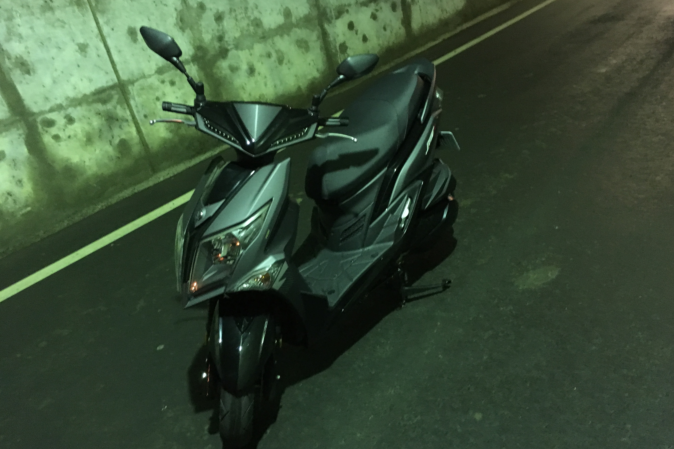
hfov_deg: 60.3
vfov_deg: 42.3
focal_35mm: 31
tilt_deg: -21.0
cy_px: 217
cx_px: 345
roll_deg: +11.7
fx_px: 580
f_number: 2.2
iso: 400
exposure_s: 1/15
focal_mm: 4.15
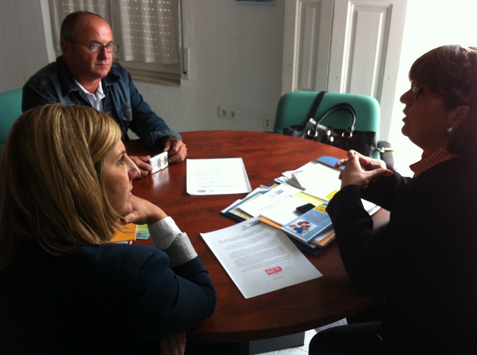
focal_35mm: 35
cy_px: 178
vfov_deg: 40.6
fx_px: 481
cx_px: 238
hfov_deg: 52.7
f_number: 2.8
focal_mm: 3.85
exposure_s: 1/40
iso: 80
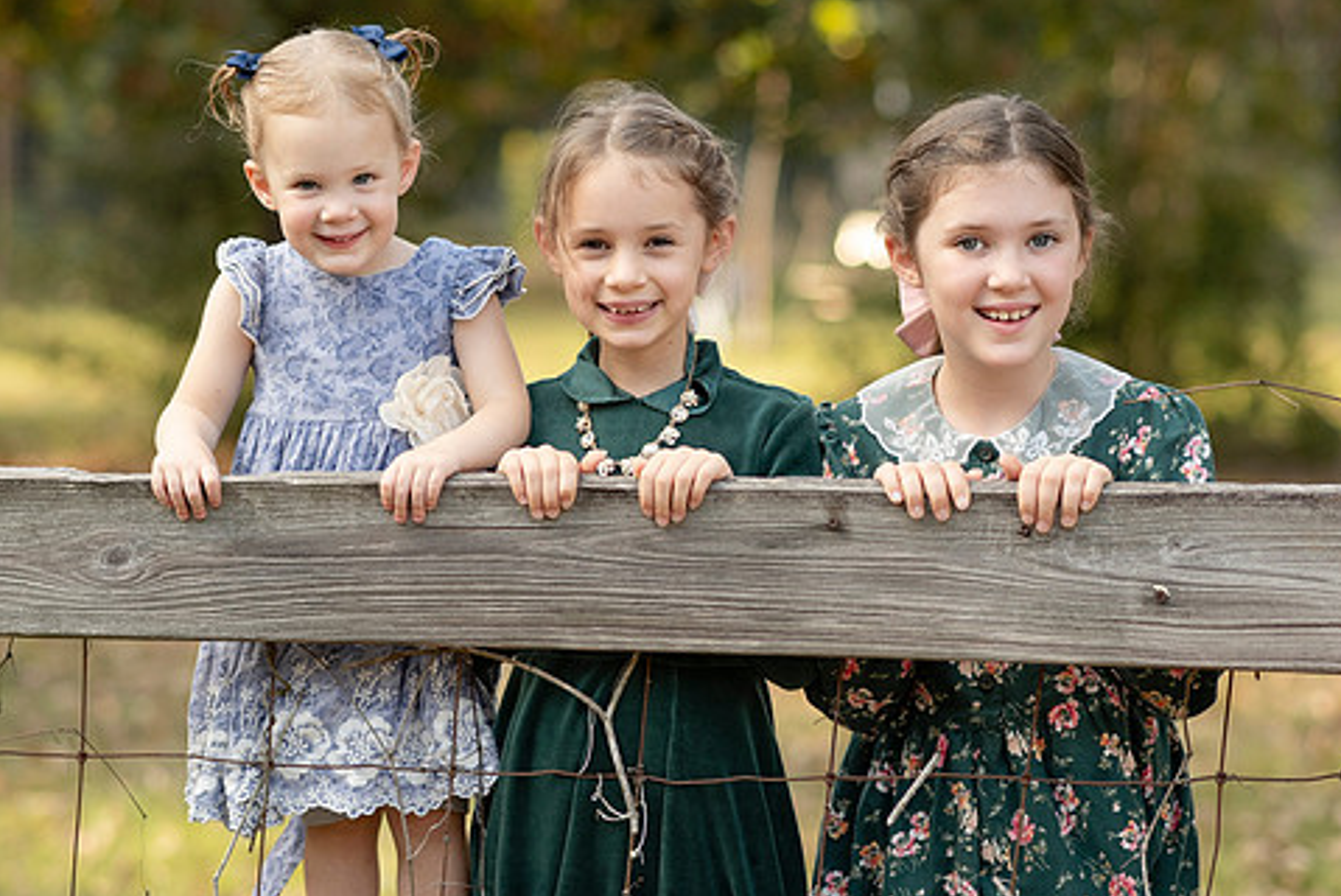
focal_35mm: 125
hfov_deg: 16.4
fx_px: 4659
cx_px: 643
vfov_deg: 11.0
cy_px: 508
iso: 320
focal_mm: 85
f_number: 2.5
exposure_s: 1/800
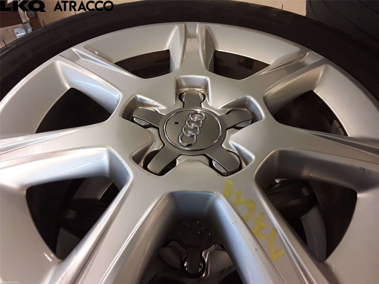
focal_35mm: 28
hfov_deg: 63.4
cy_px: 142
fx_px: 307
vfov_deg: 49.7
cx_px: 190
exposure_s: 1/50
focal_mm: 2.91
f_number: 1.9
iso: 100
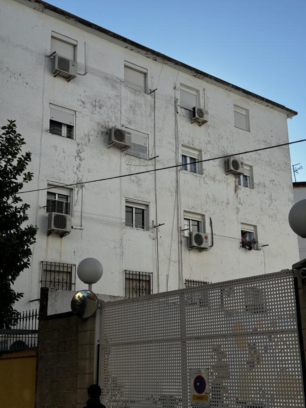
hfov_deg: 30.3
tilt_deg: +17.8
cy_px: 204
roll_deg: +1.7
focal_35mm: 48
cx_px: 153
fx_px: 566
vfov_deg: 39.7
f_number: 1.78
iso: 64
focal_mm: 6.76
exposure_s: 1/4975
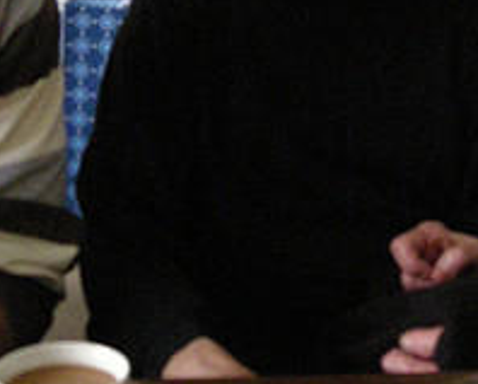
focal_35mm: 100
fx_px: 1417
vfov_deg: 14.9
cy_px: -86
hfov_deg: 19.1
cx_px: 256
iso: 702
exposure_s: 1/8
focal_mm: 5.7
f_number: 2.8
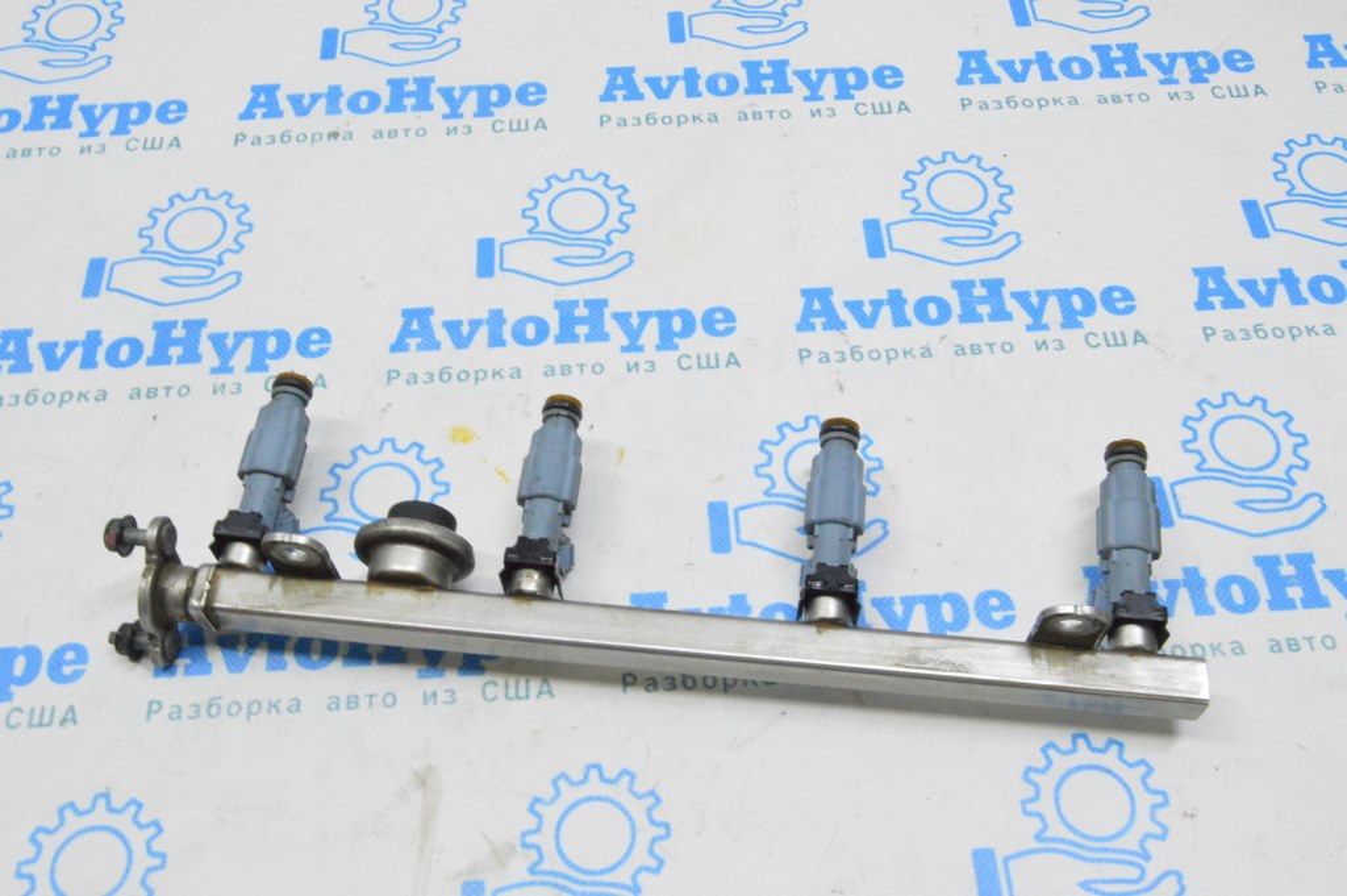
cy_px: 448
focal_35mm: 39
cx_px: 674
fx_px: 1458
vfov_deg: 34.2
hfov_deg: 49.6
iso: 6400
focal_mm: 26
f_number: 20
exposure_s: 1/20
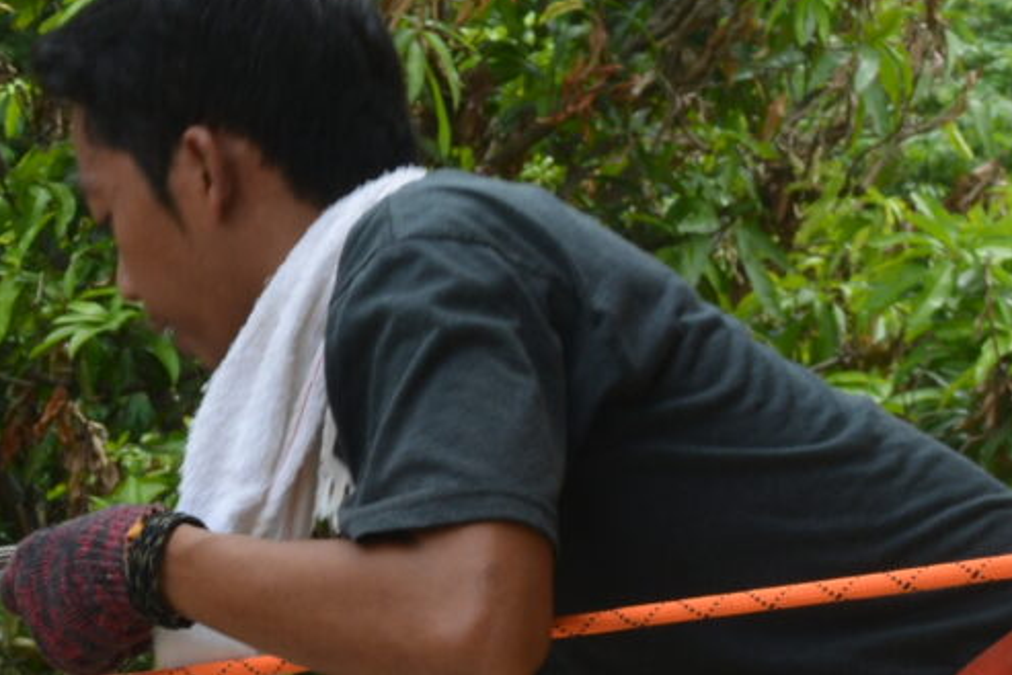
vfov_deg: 7.3
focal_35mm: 187
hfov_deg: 10.5
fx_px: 5258
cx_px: -626
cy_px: 768
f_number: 8
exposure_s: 1/250
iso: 200
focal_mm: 24
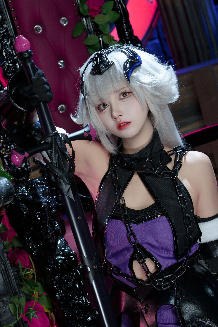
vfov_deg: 25.1
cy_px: 164
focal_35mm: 81
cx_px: 109
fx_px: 736
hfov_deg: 16.9
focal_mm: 54
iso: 640
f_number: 4
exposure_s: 1/80
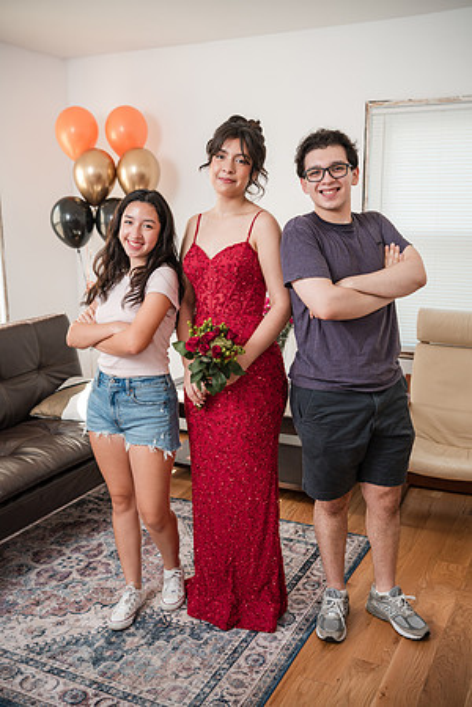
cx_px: 236
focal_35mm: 36
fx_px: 708
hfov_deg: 36.9
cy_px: 354
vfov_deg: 53.1
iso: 1000
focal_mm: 36
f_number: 3.2
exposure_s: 1/250
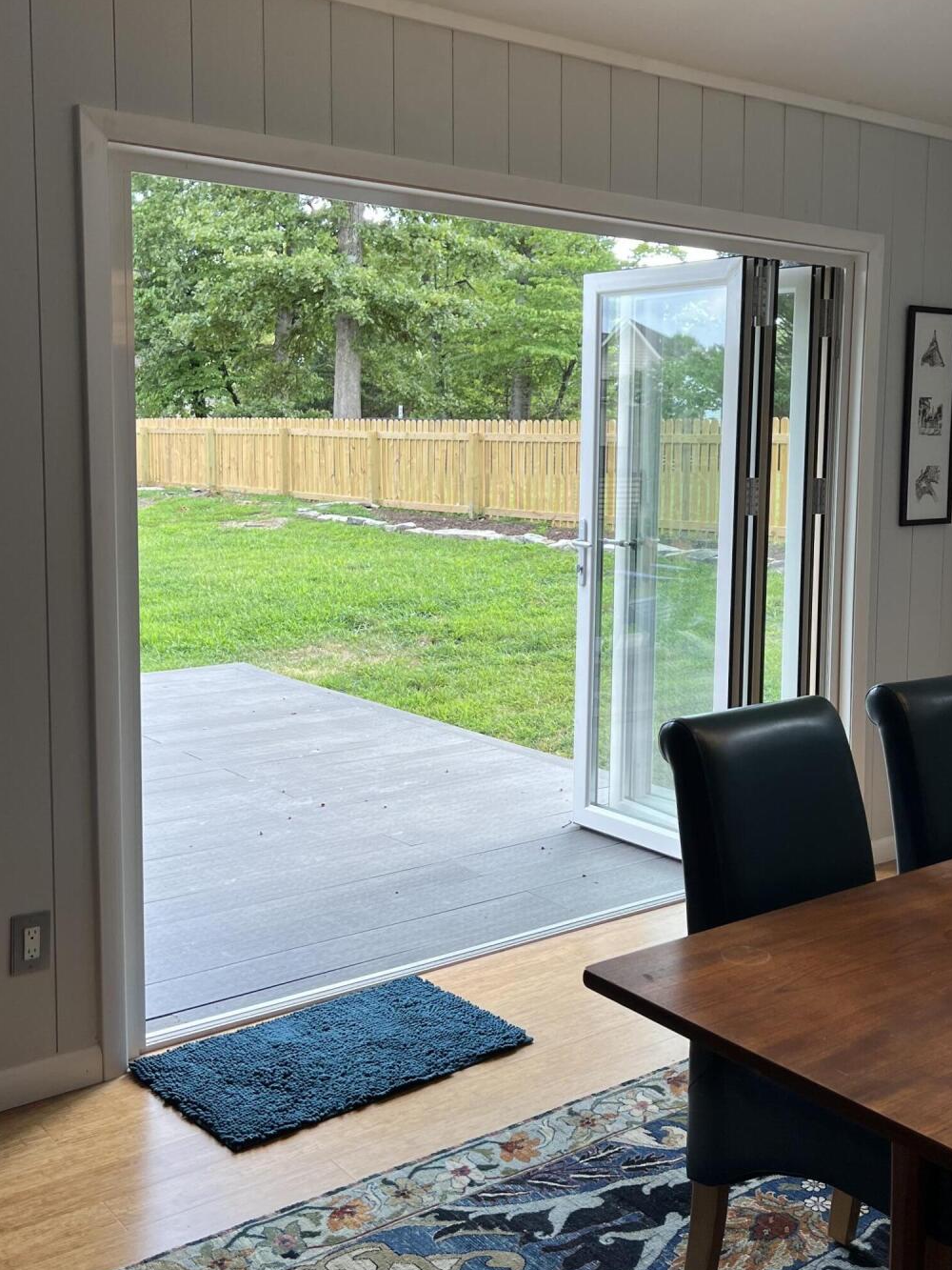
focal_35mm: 39
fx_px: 1430
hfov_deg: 36.4
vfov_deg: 47.8
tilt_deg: -4.8
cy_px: 566
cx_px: 635
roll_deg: -0.6
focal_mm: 5.7
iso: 40
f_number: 1.5
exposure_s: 1/277
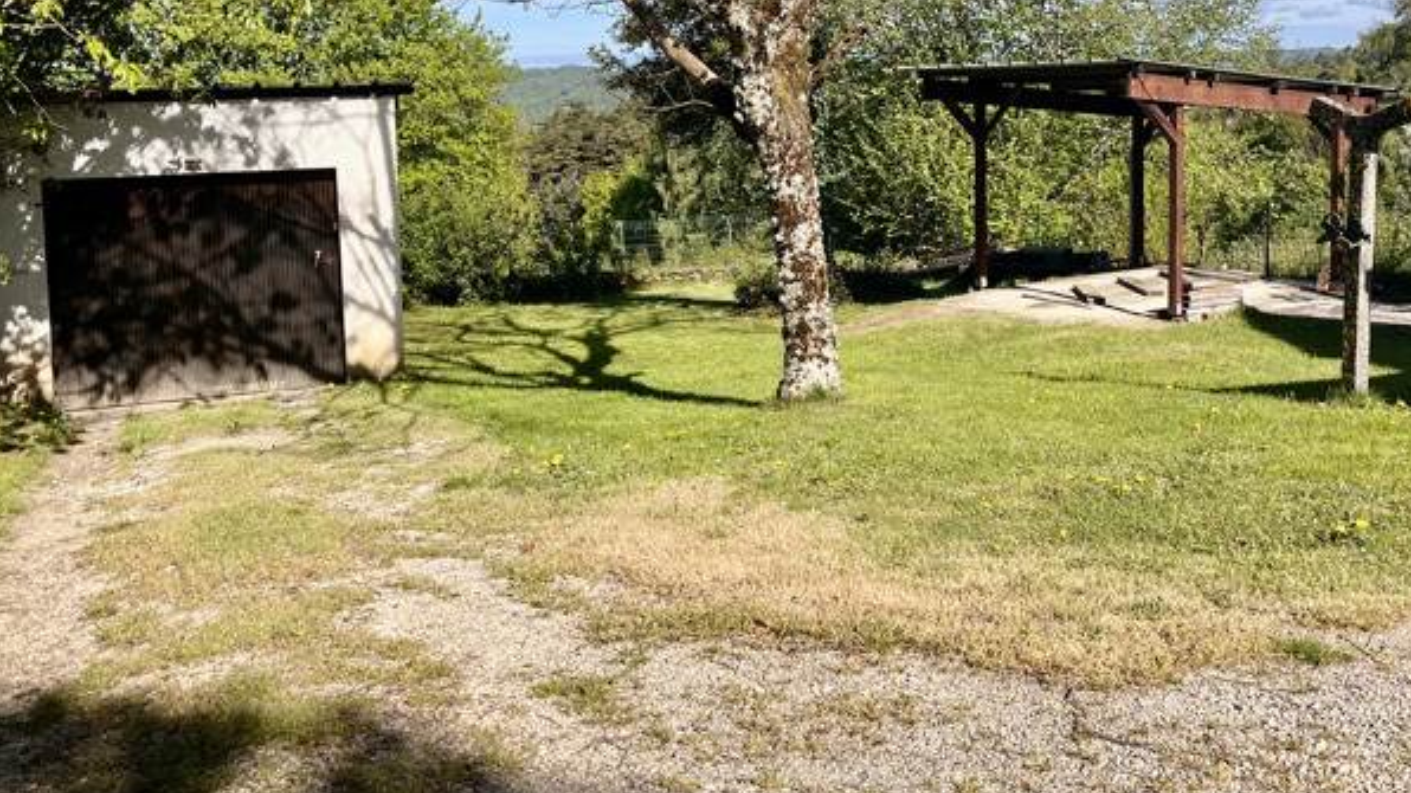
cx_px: 675
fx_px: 1421
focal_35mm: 38
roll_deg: +0.4
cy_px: 201
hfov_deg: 52.8
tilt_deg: -5.0
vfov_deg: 30.7
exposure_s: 1/4016
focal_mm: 5.1
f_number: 1.6
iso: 50
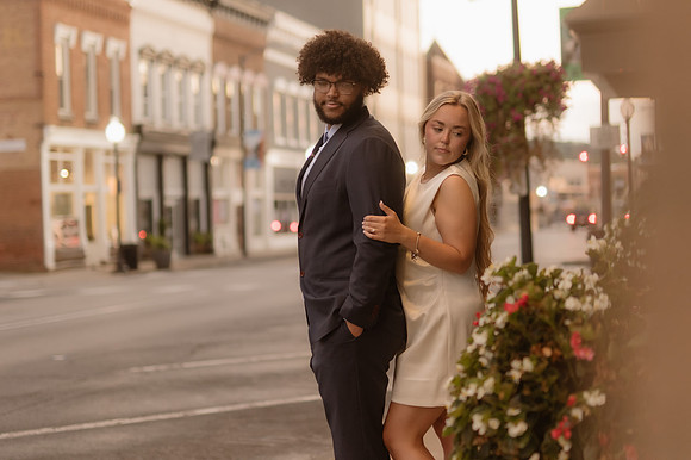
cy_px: 230
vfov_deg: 18.2
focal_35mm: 75
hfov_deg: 27.0
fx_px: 1439
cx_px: 346
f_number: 1.4
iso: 500
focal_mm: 50
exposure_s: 1/100
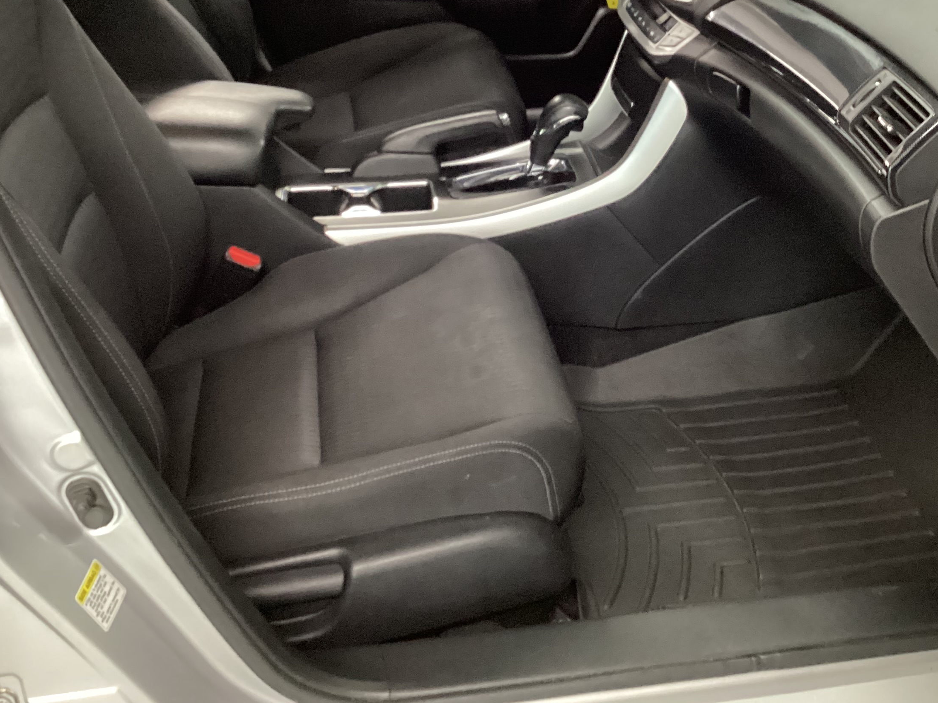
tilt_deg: -27.0
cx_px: 544
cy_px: 205
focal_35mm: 46
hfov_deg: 41.1
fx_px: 1246
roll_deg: +0.6
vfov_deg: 31.1
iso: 640
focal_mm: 3.3
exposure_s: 1/25
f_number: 2.4
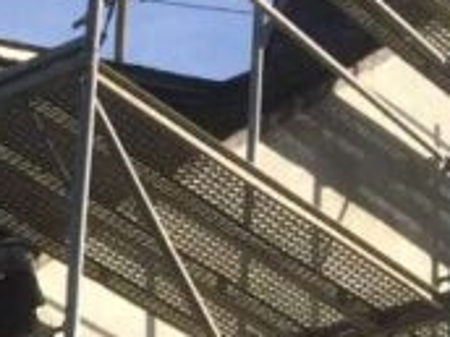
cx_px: -306
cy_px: 886
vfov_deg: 7.6
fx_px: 2327
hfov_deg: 10.5
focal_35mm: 179
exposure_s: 1/1414
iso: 40
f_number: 2.2
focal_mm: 4.12
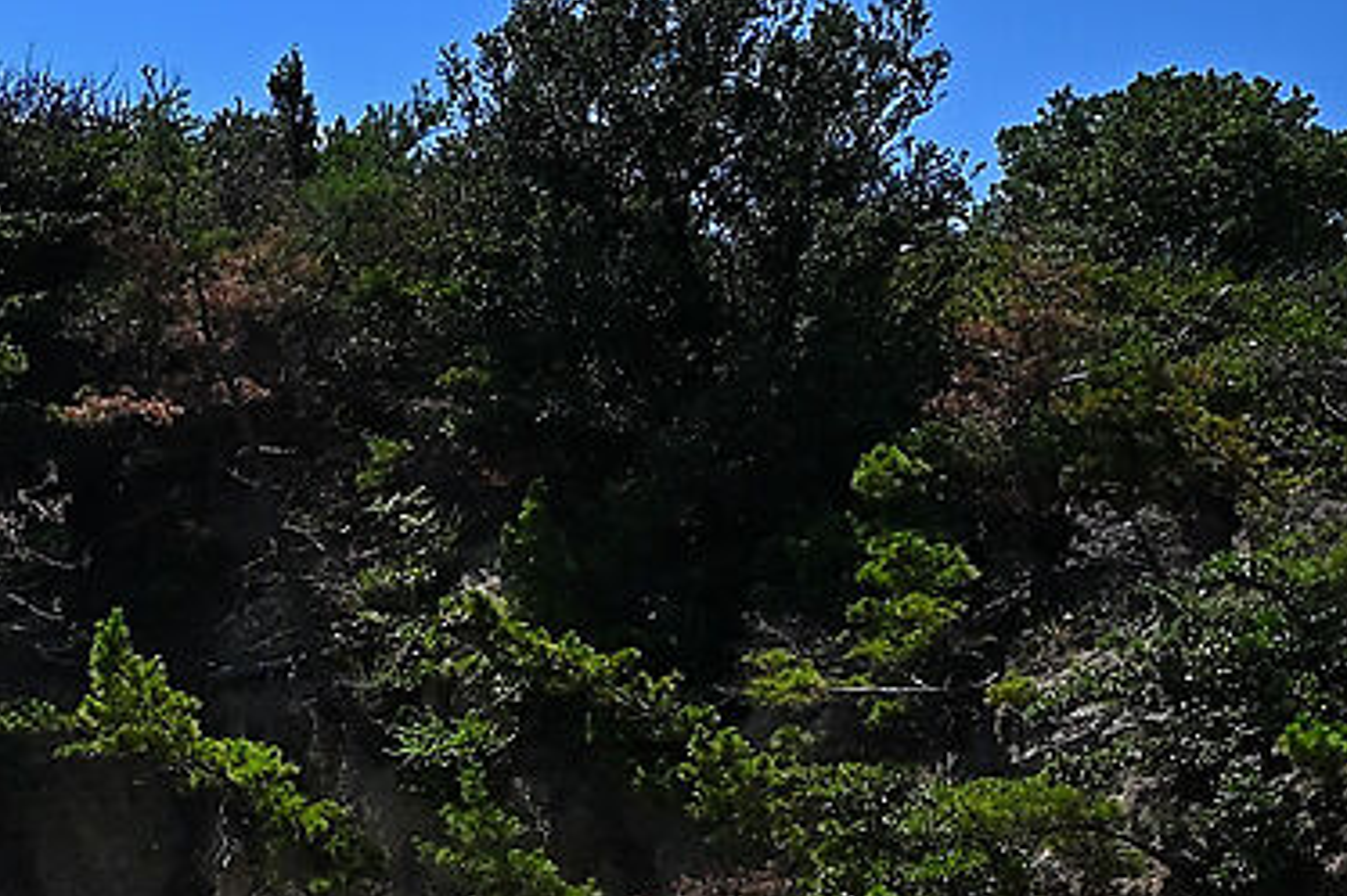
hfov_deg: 18.9
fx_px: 2880
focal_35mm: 77
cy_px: 1017
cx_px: -1192
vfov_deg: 17.1
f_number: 14
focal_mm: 12
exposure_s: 1/320
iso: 200
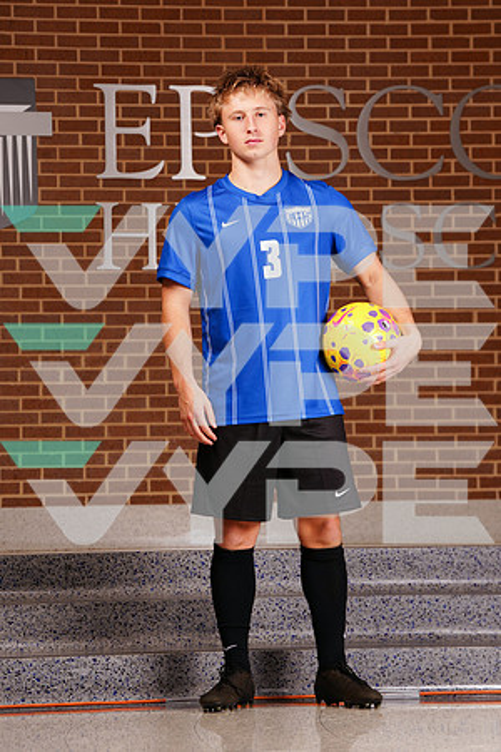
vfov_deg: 18.6
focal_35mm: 110
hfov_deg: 12.5
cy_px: 376
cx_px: 250
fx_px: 2296
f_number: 8
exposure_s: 1/200
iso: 250
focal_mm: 110
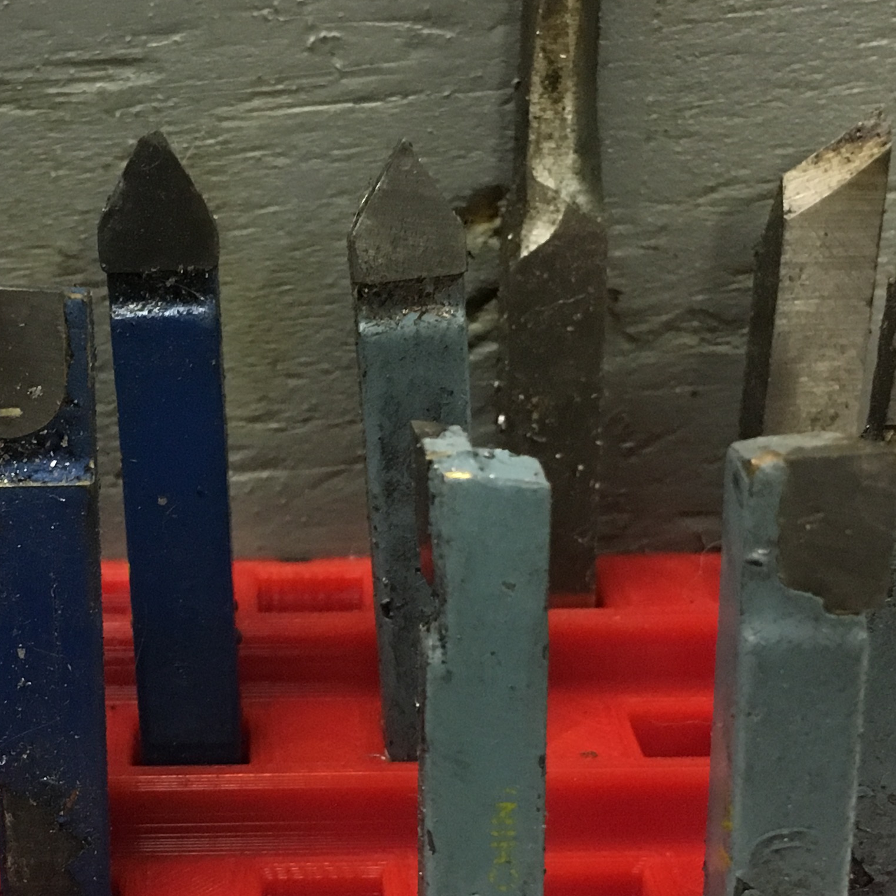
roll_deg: -1.0
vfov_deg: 25.1
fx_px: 1991
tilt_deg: -24.1
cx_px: 287
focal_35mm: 68
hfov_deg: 25.2
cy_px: 648
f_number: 2.2
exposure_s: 1/30
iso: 200
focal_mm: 4.15
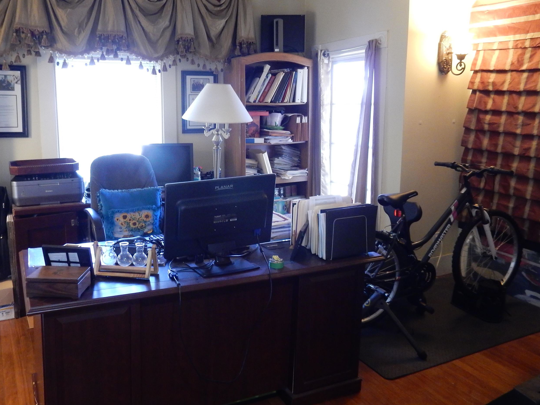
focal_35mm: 31
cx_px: 219
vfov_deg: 45.3
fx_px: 484
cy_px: 174
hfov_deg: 57.9
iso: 400
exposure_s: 1/13
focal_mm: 4.5
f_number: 3.7
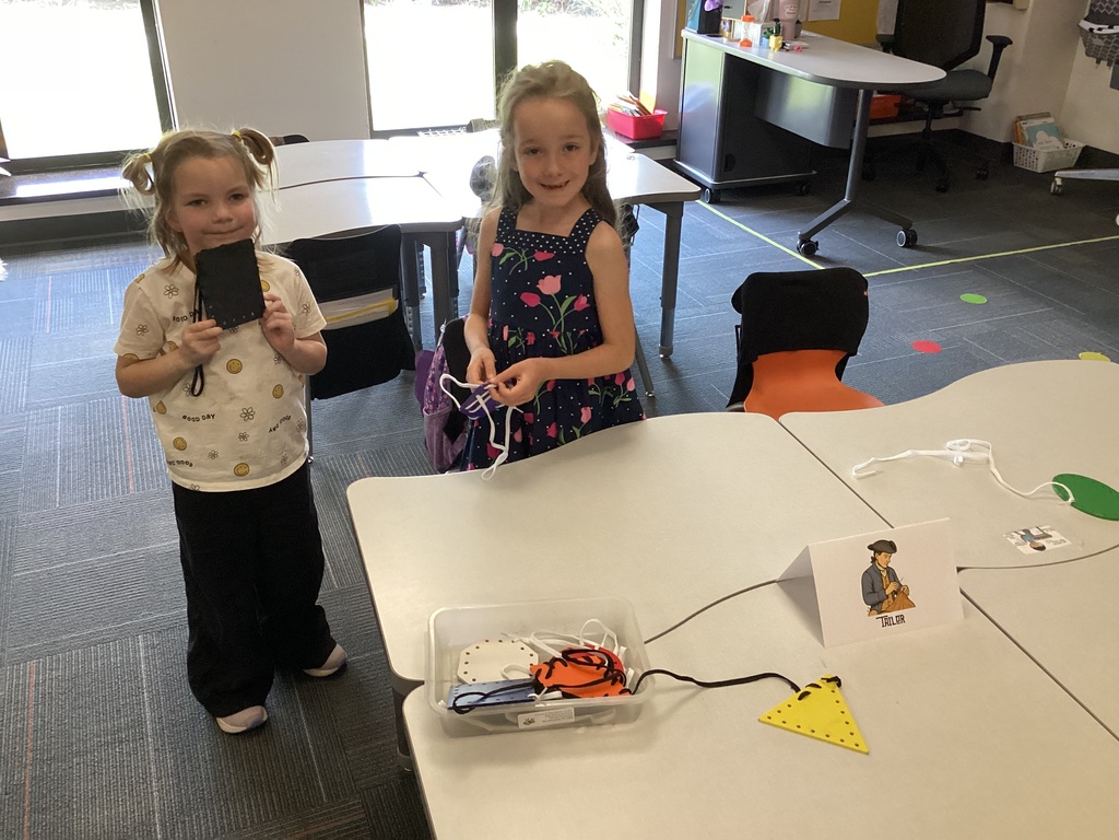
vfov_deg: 45.4
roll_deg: -1.5
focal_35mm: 31
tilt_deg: -30.5
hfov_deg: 58.4
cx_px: 560
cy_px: 420
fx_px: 1002
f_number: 2.4
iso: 250
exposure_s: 1/60
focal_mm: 3.3
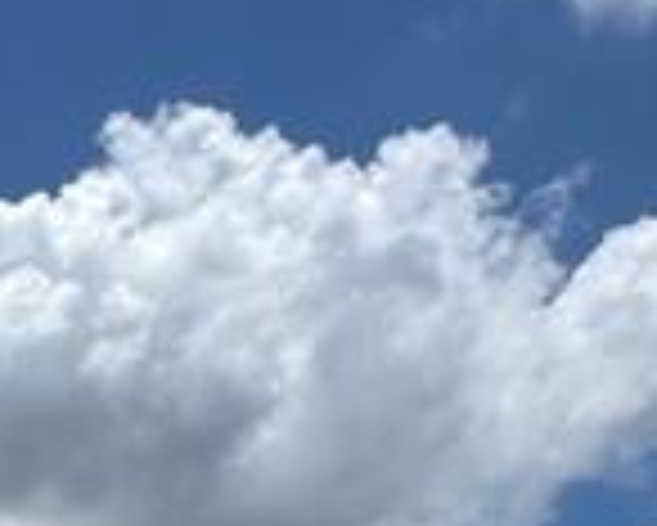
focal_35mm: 72
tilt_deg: +8.1
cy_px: 904
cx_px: -225
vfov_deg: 17.7
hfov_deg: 23.1
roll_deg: +1.6
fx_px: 1401
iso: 32
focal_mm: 2.22
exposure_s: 1/3906
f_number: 2.2
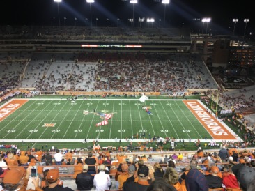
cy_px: 96
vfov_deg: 48.2
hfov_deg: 61.7
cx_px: 128
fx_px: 213
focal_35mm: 29
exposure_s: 1/30
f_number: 2.2
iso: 40
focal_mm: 4.15
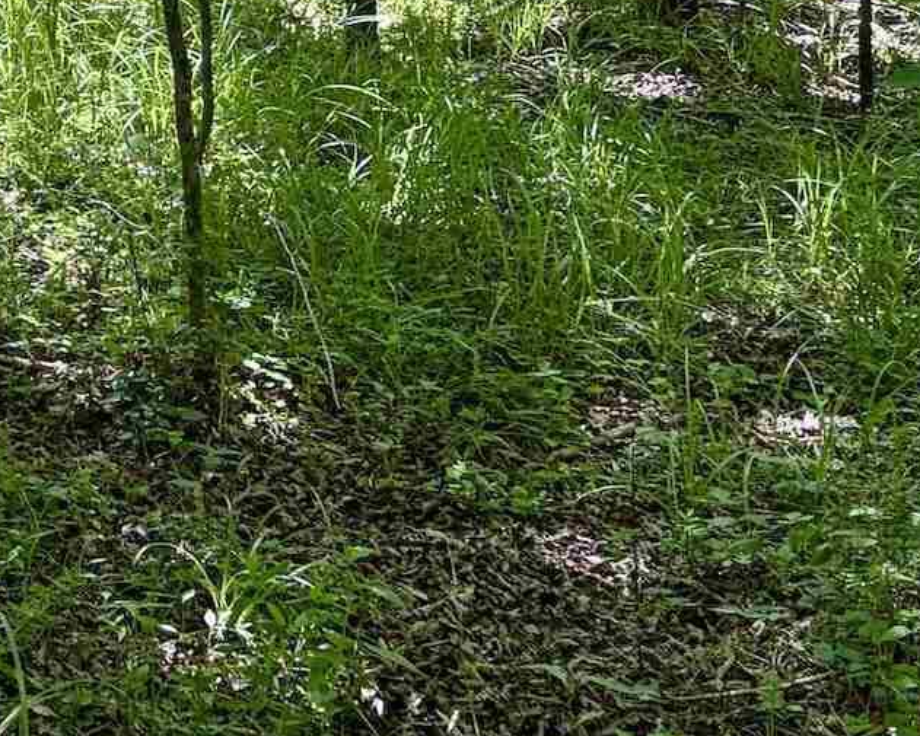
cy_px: -394
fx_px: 2805
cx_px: -693
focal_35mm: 103
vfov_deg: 14.0
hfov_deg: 16.0
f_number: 1.6
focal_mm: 5.96
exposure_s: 1/162
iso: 64
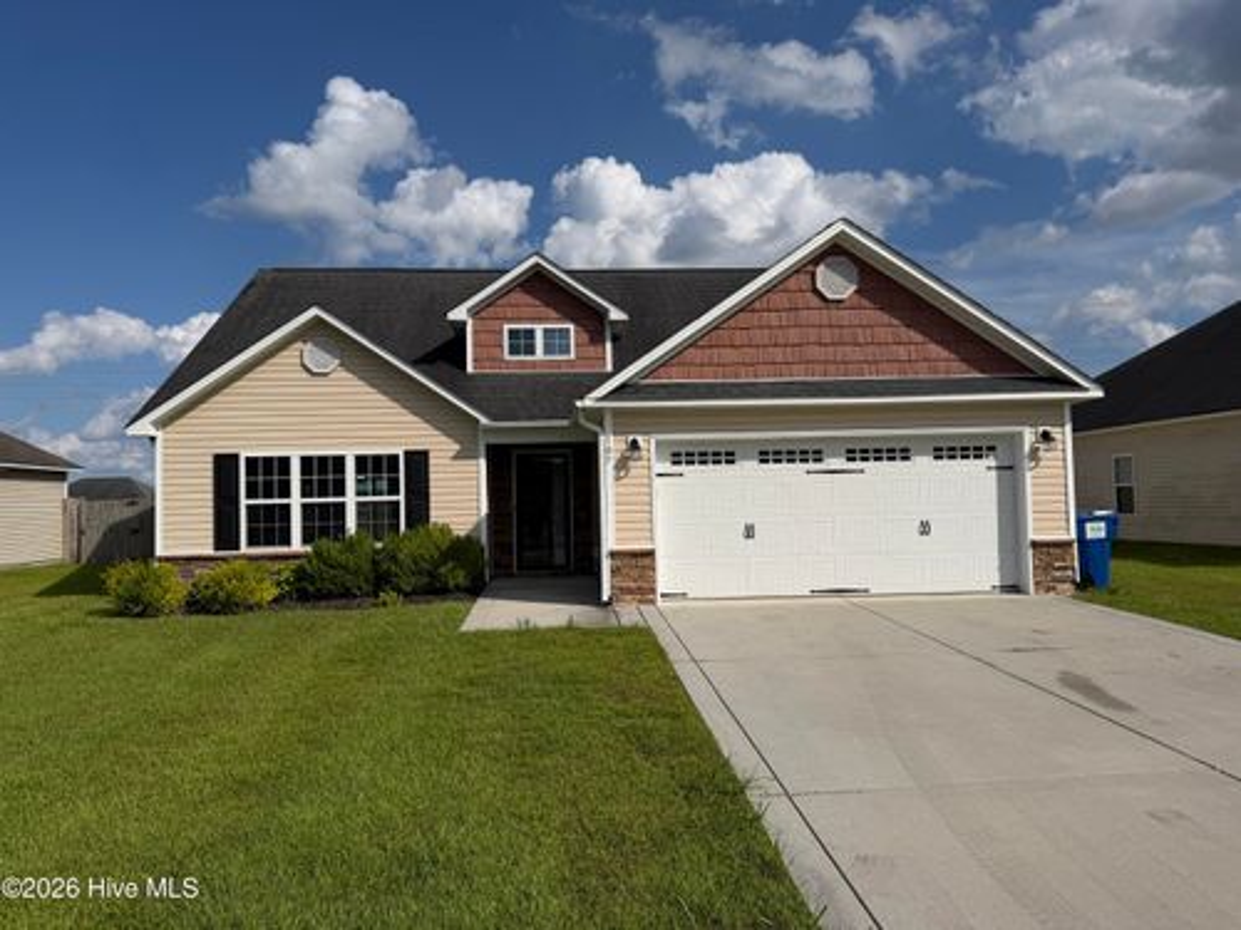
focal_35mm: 24
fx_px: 860
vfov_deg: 56.8
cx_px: 620
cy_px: 465
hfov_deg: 71.6
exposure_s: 1/9091
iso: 80
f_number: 1.78
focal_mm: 6.76
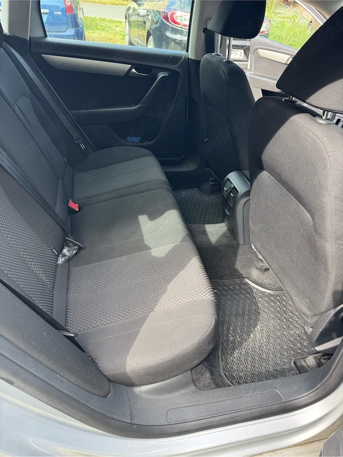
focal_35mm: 24
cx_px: 172
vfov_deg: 71.6
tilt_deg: -35.8
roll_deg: -5.3
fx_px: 317
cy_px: 228
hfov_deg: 56.8
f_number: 1.78
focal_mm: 6.76
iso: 100
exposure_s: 1/155
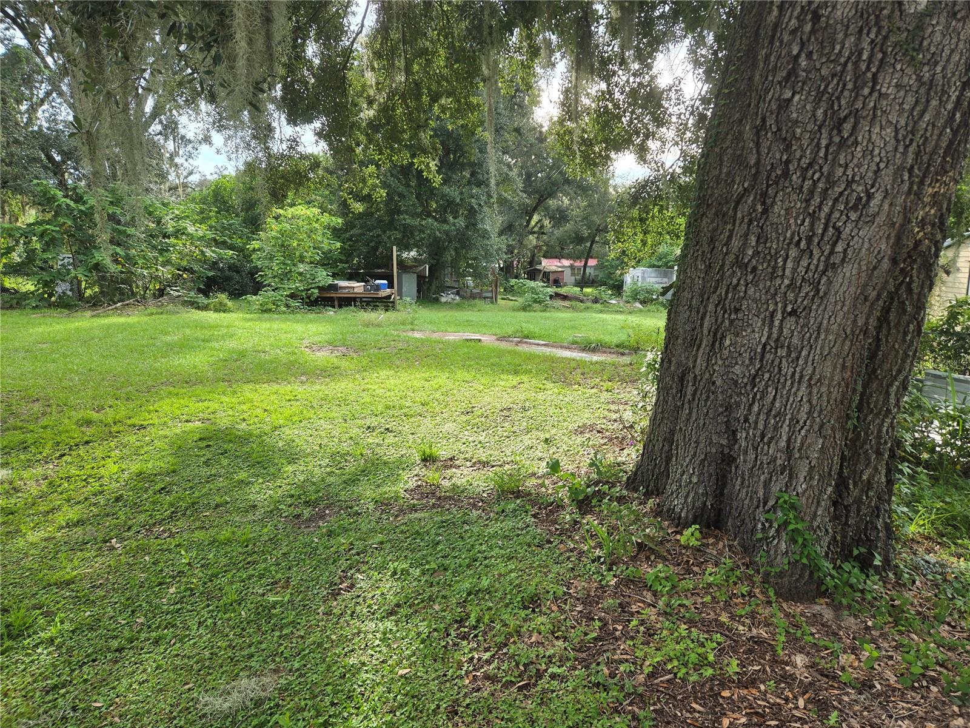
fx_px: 644
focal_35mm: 23
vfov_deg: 58.9
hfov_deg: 73.9
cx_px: 485
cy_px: 364
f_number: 1.8
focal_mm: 5.4
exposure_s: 1/212
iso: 25
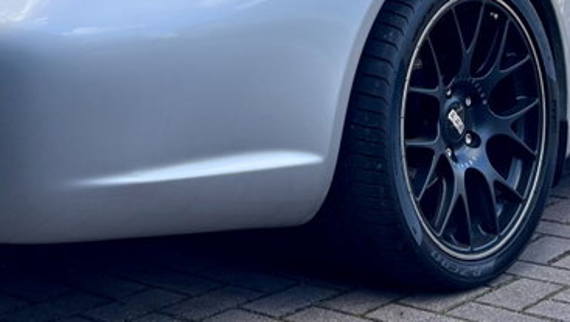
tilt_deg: +0.8
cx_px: 259
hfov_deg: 26.8
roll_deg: +2.7
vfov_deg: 14.8
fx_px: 1195
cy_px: -64
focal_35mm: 79
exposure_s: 1/1597
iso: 50
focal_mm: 5.7
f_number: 1.5
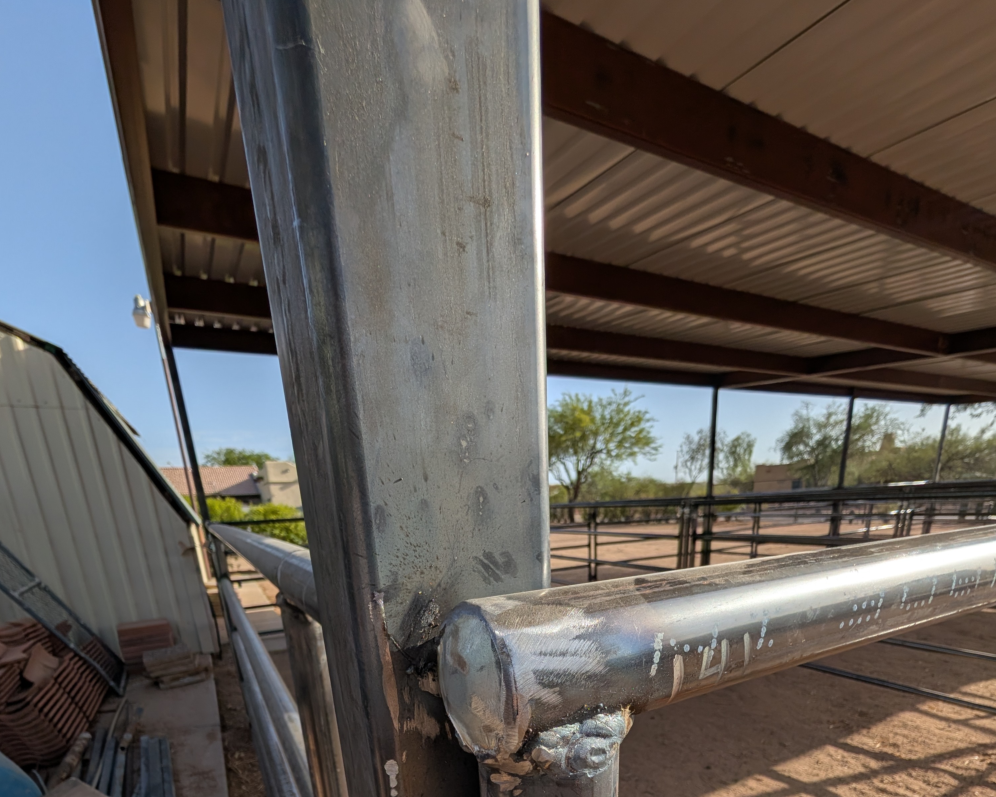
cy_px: 671
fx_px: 472
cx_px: 505
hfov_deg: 93.1
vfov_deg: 69.8
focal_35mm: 16
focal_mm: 2.02
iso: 46
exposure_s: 1/3663
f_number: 1.7
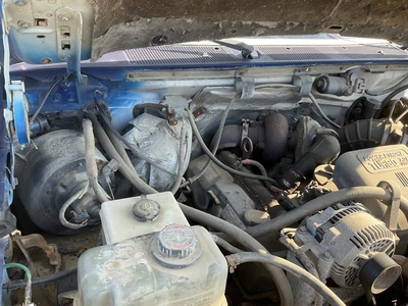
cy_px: 153
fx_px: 342
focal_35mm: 29
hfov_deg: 61.7
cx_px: 204
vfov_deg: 48.2
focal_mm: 3
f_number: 1.8
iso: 25
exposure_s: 1/189
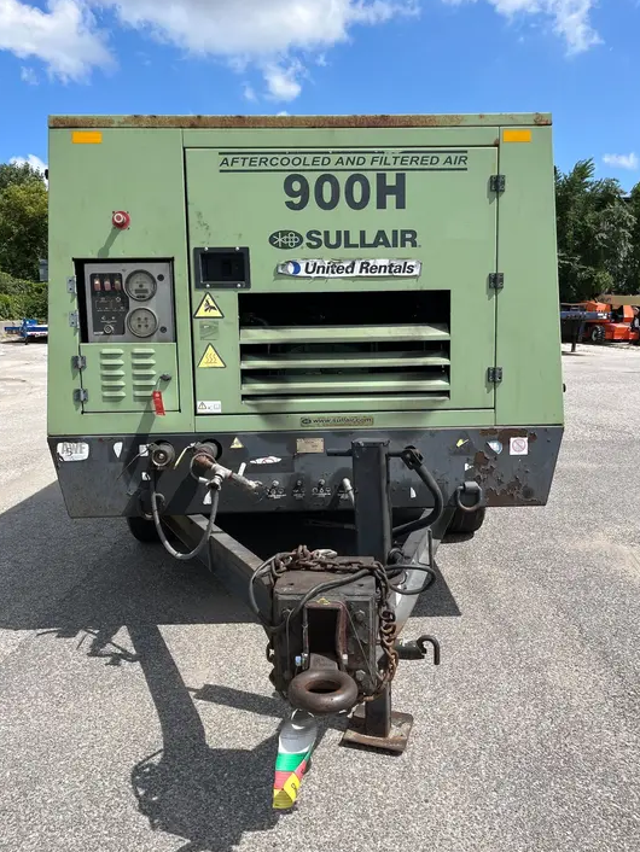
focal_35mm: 27
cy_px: 422
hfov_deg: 51.4
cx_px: 319
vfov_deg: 65.3
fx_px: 665
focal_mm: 5.1
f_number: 1.6
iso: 50
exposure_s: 1/2825
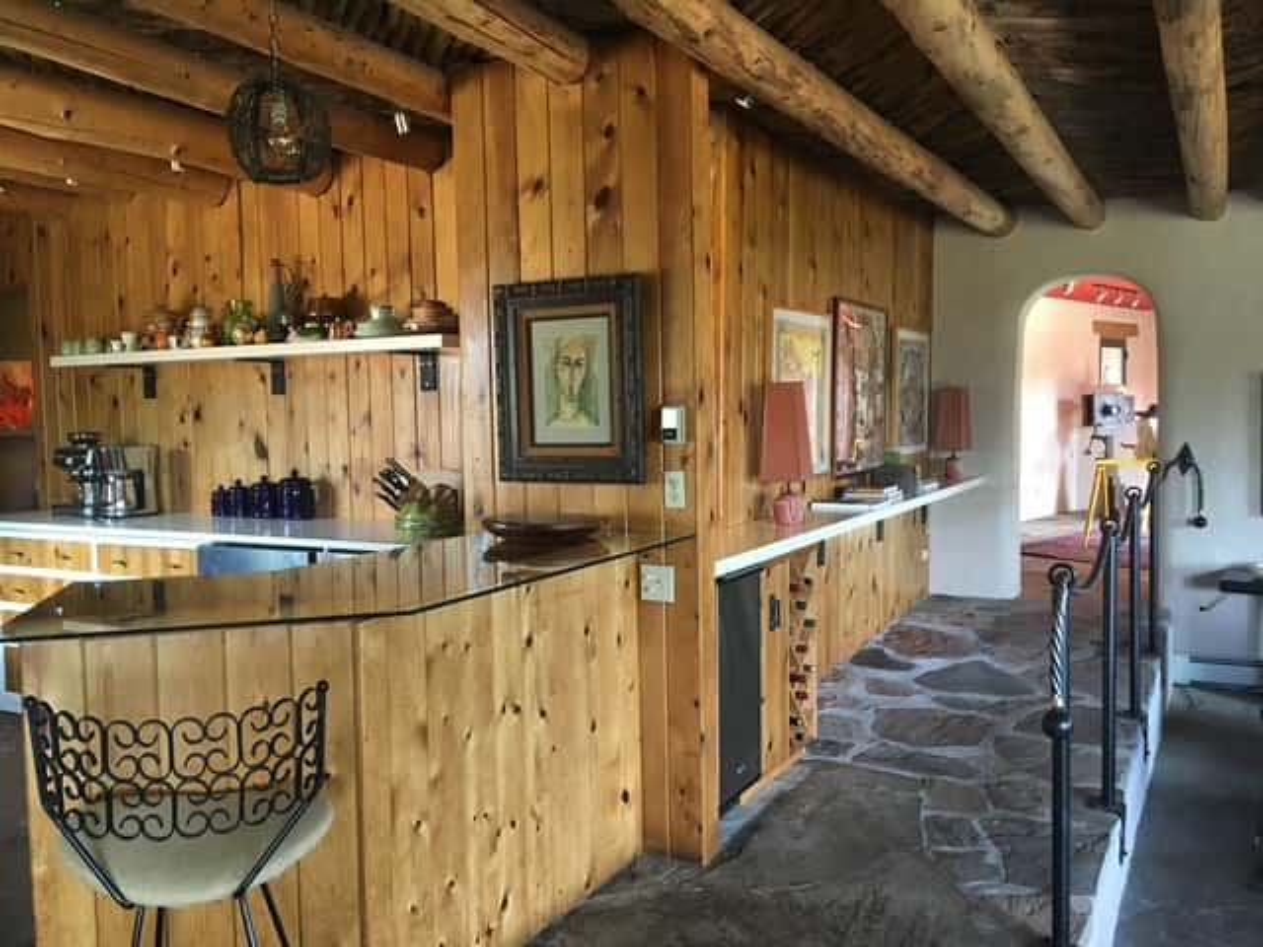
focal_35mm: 29
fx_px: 1058
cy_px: 474
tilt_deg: -4.0
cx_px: 632
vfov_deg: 48.2
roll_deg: +1.0
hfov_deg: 61.7
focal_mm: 4.15
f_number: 2.2
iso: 125
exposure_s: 1/30
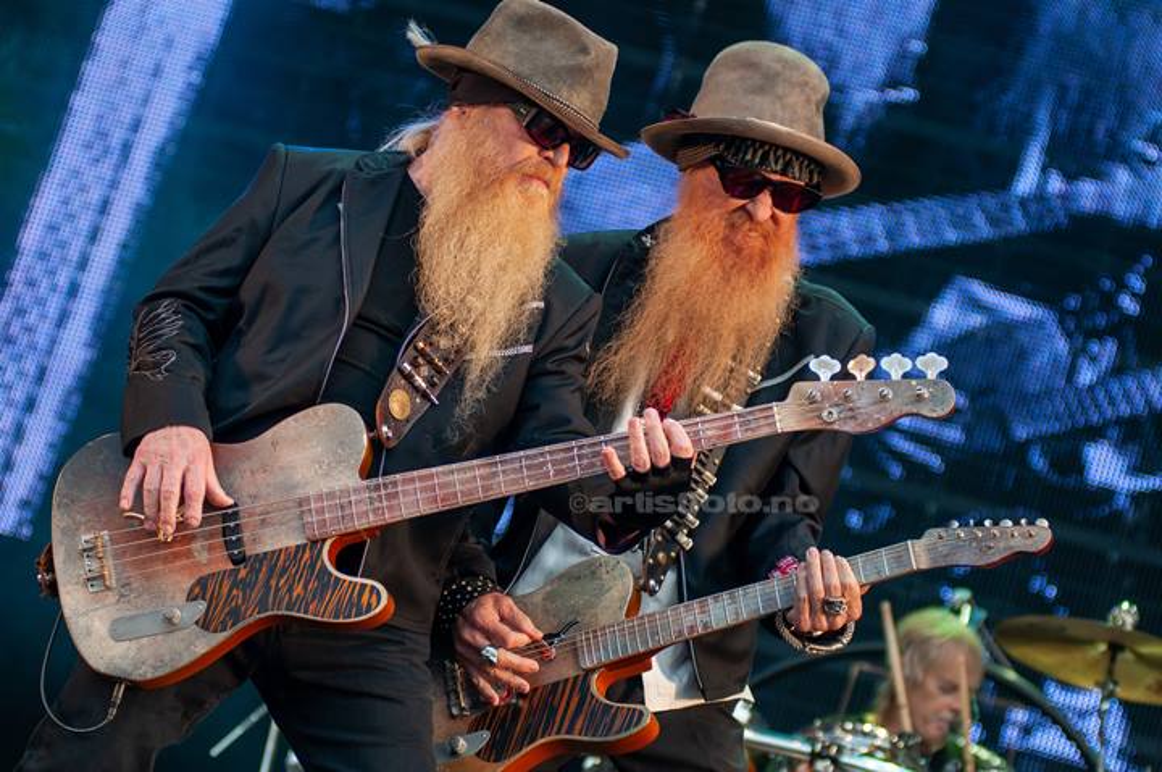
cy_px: 386
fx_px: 3868
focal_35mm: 120
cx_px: 581
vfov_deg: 11.4
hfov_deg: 17.1
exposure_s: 1/640
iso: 200
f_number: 3.5
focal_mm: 80
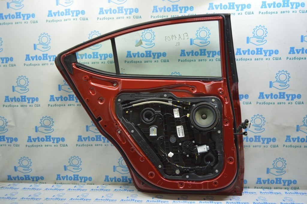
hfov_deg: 67.4
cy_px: 102
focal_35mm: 27
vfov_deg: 47.9
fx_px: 230
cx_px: 154
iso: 400
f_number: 3.5
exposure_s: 1/60
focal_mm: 18
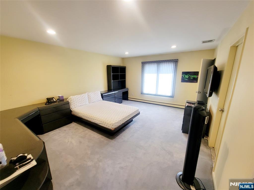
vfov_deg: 89.9
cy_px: 95
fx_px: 95
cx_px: 127
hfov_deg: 106.2
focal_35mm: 13
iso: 80
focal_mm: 2.2
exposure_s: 1/60.2
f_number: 2.2
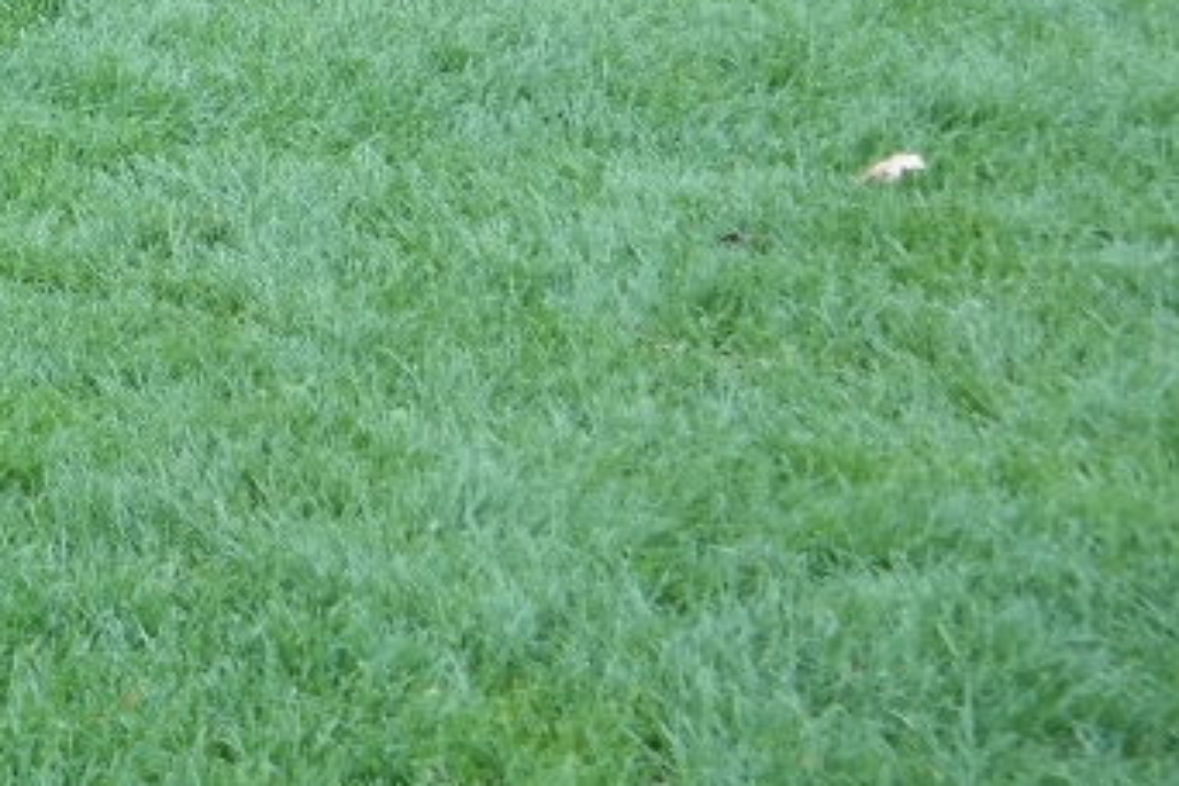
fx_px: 5829
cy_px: -503
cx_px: -1520
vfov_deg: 7.5
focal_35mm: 178
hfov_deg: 10.2
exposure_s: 1/60
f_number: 6.3
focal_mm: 25
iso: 200
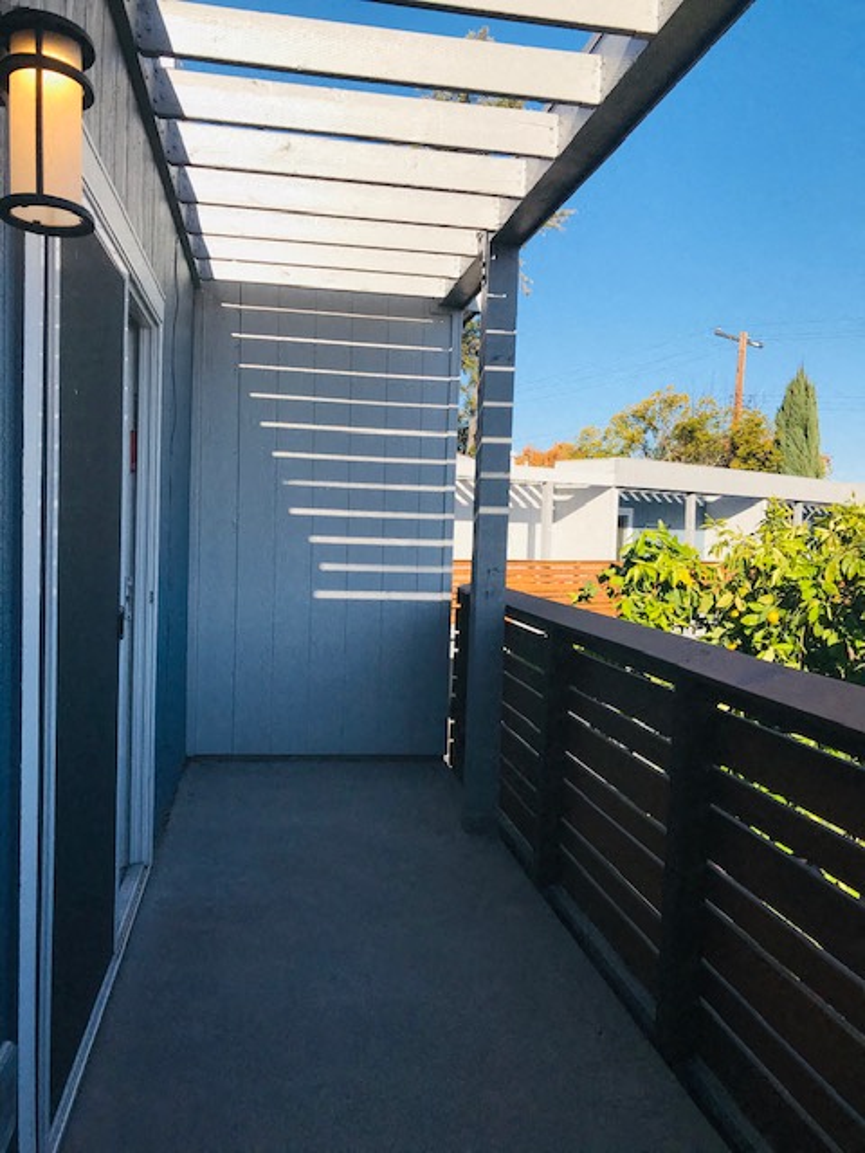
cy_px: 576
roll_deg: -1.1
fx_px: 933
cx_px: 432
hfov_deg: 49.7
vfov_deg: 63.4
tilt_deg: -2.1
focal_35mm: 28
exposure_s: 1/1996
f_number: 1.8
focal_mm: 3.99
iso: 20
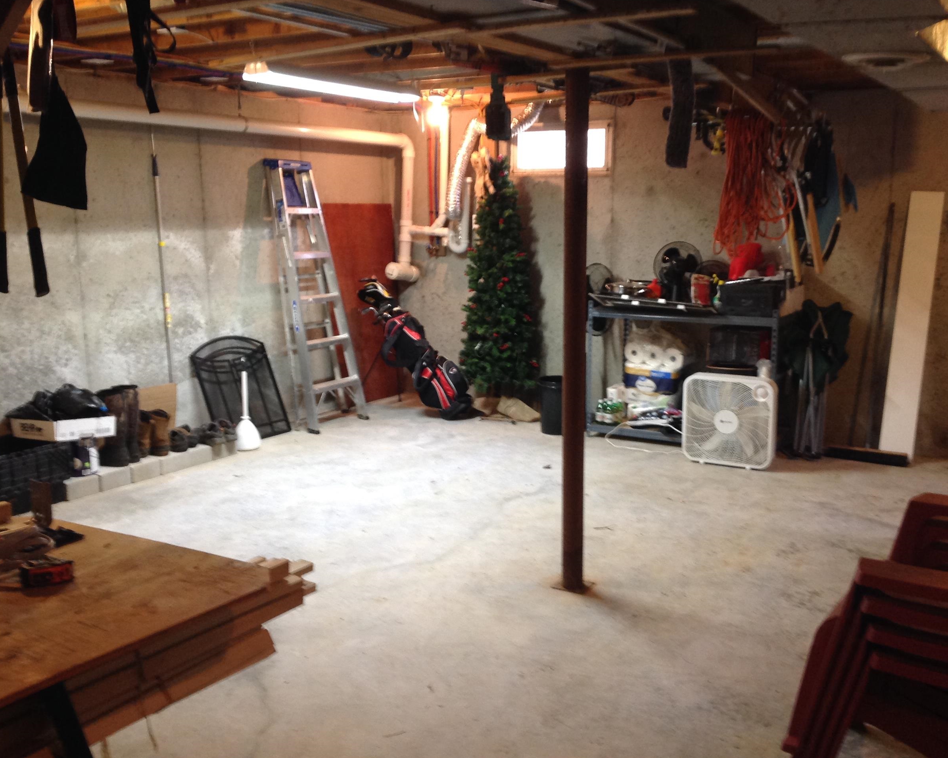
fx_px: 1038
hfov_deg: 49.1
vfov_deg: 40.1
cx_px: 504
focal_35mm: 37
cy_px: 379
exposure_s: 1/15
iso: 125
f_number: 2.4
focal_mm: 4.28
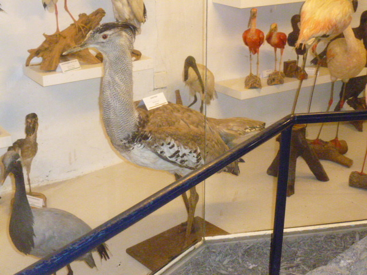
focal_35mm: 55
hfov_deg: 34.9
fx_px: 583
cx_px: 184
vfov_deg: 26.6
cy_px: 138
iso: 1000
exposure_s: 1/60
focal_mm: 9.9
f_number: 4.2
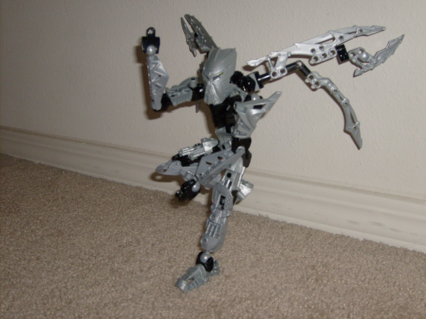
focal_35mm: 43
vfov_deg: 33.6
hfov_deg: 43.9
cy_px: 160
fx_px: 529
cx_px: 213
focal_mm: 7.2
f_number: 3
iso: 100
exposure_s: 1/45
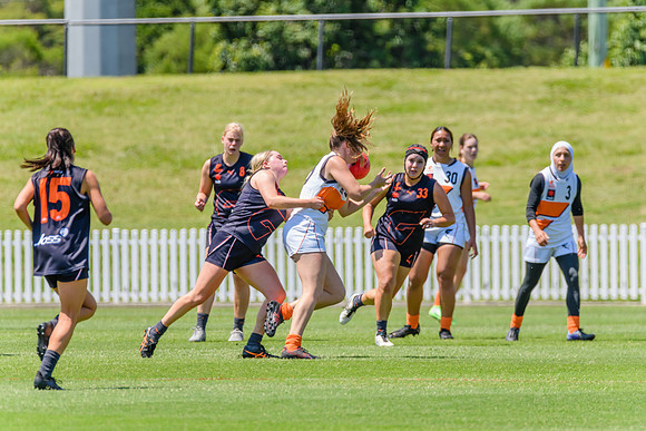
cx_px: 336
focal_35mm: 620
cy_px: 200
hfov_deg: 3.3
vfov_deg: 2.2
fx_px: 11135
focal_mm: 550
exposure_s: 1/1600
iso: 800
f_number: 9
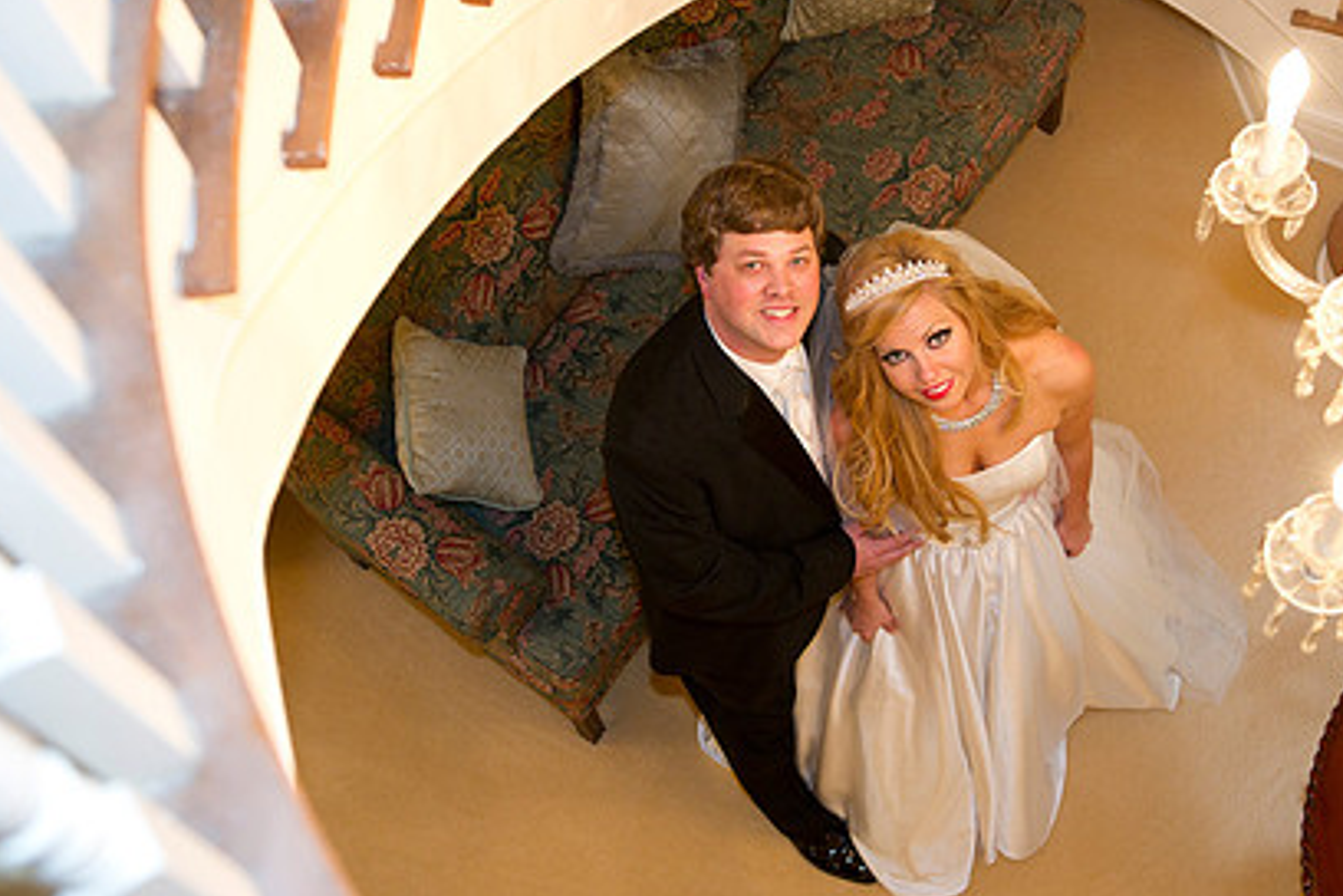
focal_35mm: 54
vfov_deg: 25.0
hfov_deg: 36.8
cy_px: 349
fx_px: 2014
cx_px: 780
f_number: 4
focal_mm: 38
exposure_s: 1/80
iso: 1250
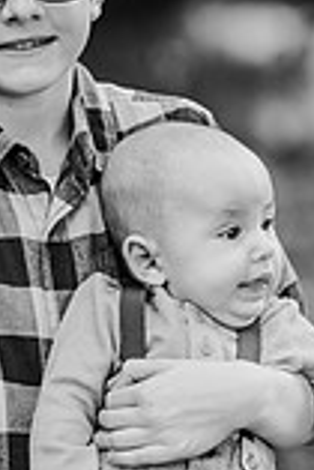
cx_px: 105
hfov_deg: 5.7
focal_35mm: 243
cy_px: 371
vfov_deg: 8.4
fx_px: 3172
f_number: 2.2
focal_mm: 85
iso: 125
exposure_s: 1/200
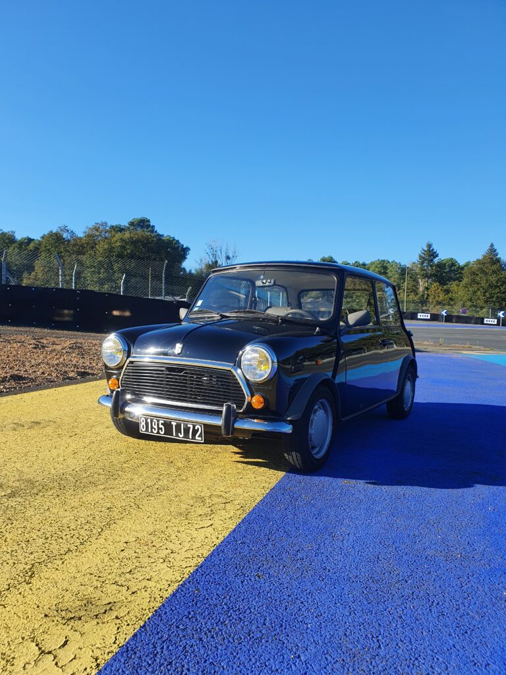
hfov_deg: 53.1
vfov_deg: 67.3
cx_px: 253
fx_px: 507
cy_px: 338
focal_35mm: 26
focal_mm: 4.32
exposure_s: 1/992
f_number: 2.4
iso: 50
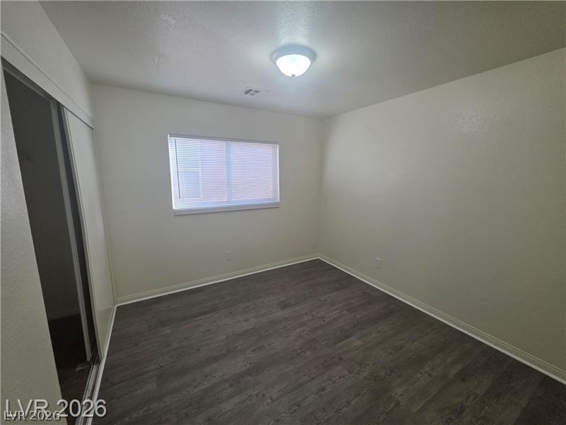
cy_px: 212
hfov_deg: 106.2
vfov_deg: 89.9
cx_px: 283
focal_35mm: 13
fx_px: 213
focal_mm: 2.2
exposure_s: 1/120
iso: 200
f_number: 1.9
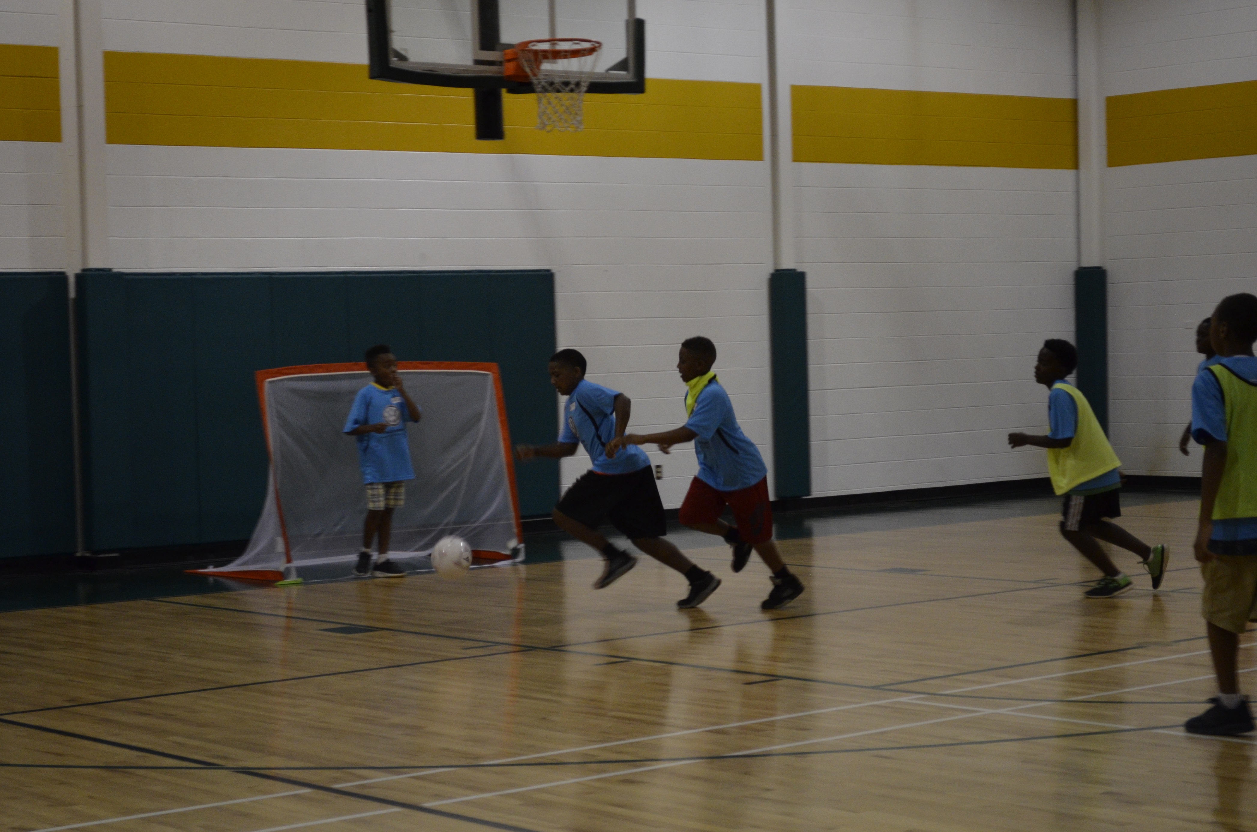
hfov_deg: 28.1
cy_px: 416
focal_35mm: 72
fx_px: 2509
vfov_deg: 18.8
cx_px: 628
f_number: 5.6
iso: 1600
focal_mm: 48
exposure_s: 1/100
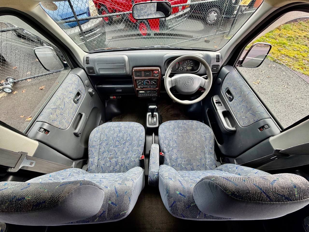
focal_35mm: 14
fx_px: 125
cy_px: 116
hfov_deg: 102.1
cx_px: 154
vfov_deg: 85.7
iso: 80
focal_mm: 2.22
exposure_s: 1/121
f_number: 2.2
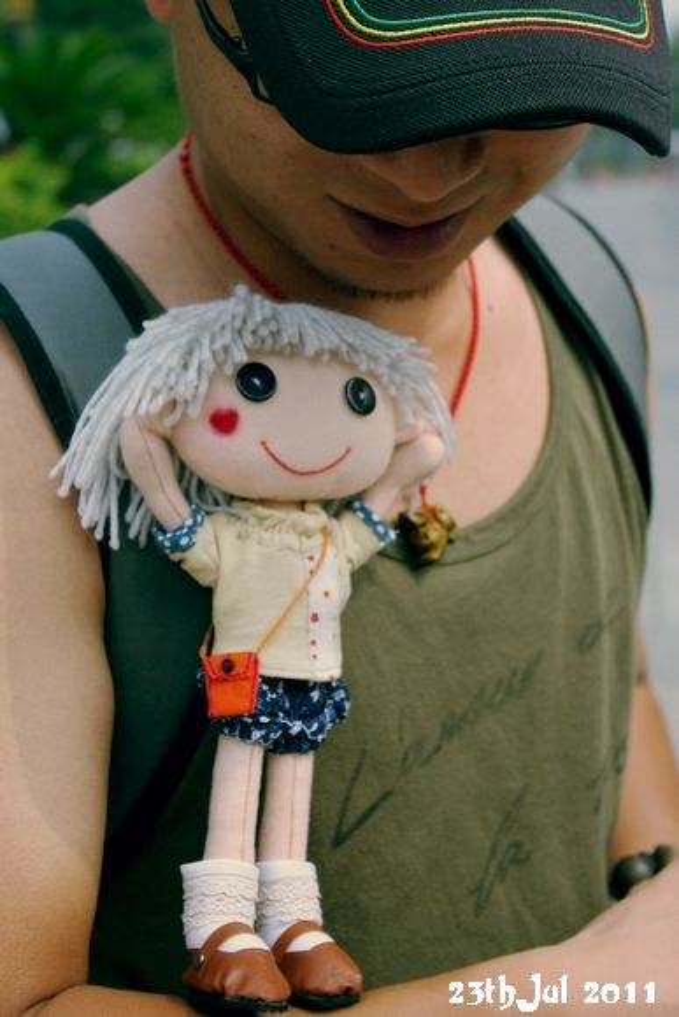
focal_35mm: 60
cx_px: 340
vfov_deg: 33.4
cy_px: 508
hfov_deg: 22.6
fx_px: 1696
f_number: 4.5
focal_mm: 40
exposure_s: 1/6000
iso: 1600
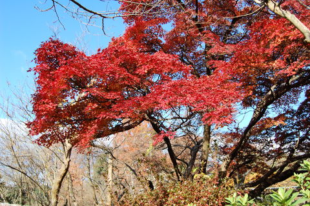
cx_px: 155
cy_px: 103
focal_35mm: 36
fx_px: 310
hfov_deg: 53.2
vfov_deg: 36.8
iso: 200
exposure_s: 1/200
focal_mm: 24
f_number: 7.1
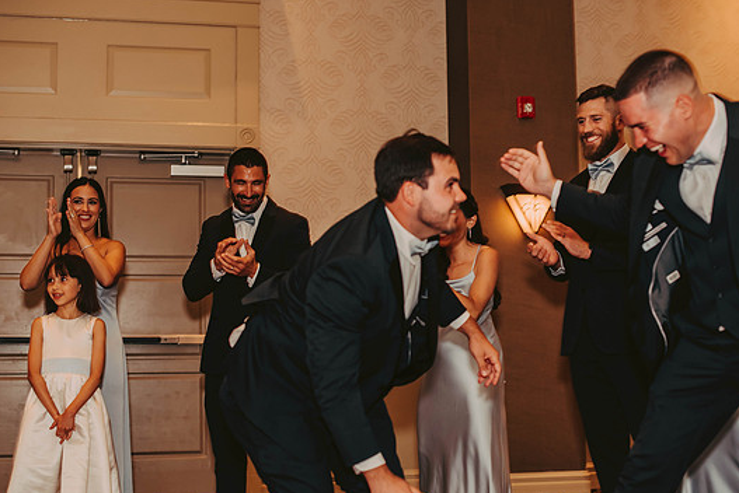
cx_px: 369
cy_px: 268
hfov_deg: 36.2
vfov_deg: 24.6
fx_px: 1130
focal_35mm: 55
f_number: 2.5
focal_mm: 50
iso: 800
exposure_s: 1/125
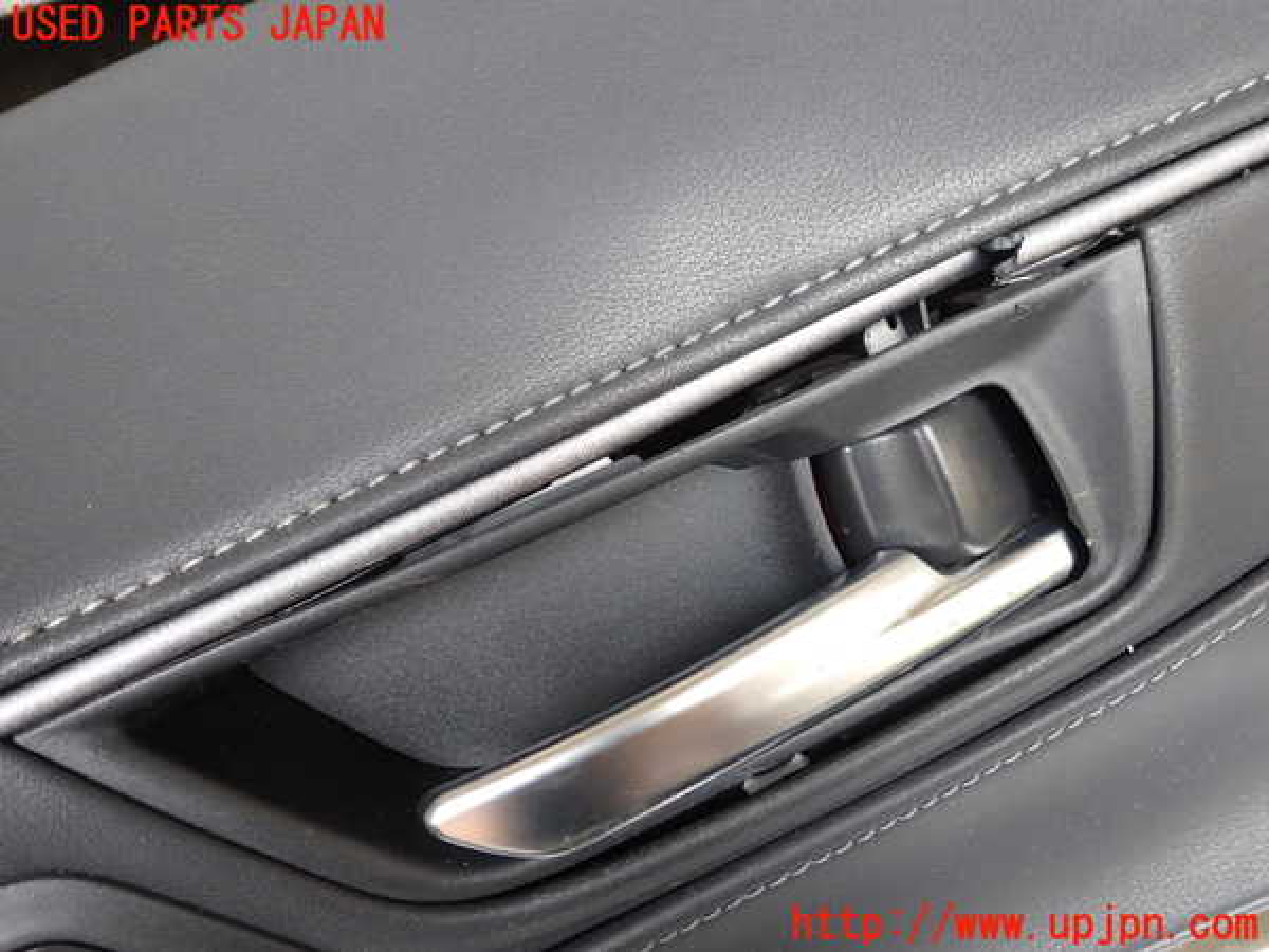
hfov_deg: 60.0
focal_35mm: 30
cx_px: 634
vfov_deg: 46.8
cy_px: 476
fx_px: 1100
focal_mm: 5.4
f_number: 2.3
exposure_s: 1/60
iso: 160
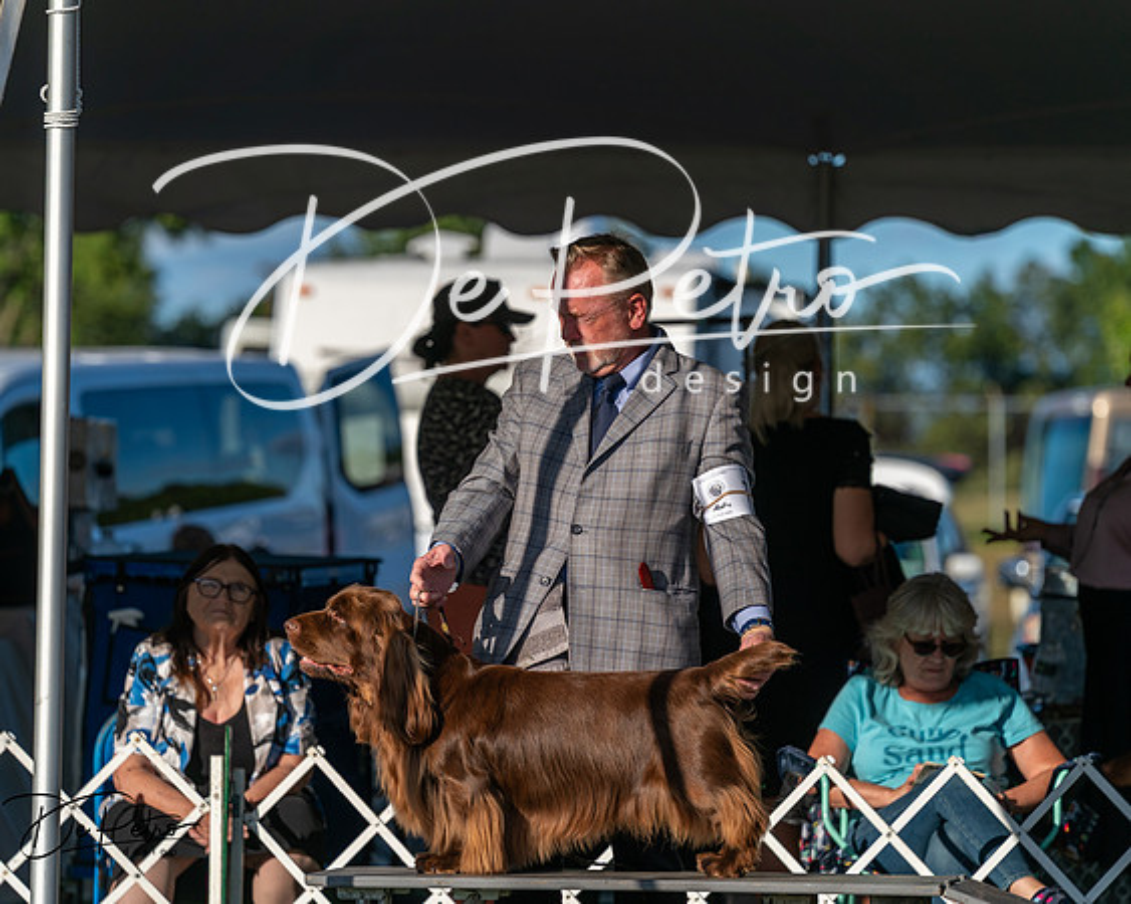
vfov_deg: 6.9
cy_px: 452
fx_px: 7537
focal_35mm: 225
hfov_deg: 8.6
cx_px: 566
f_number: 4.5
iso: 100
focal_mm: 200
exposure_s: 1/1250
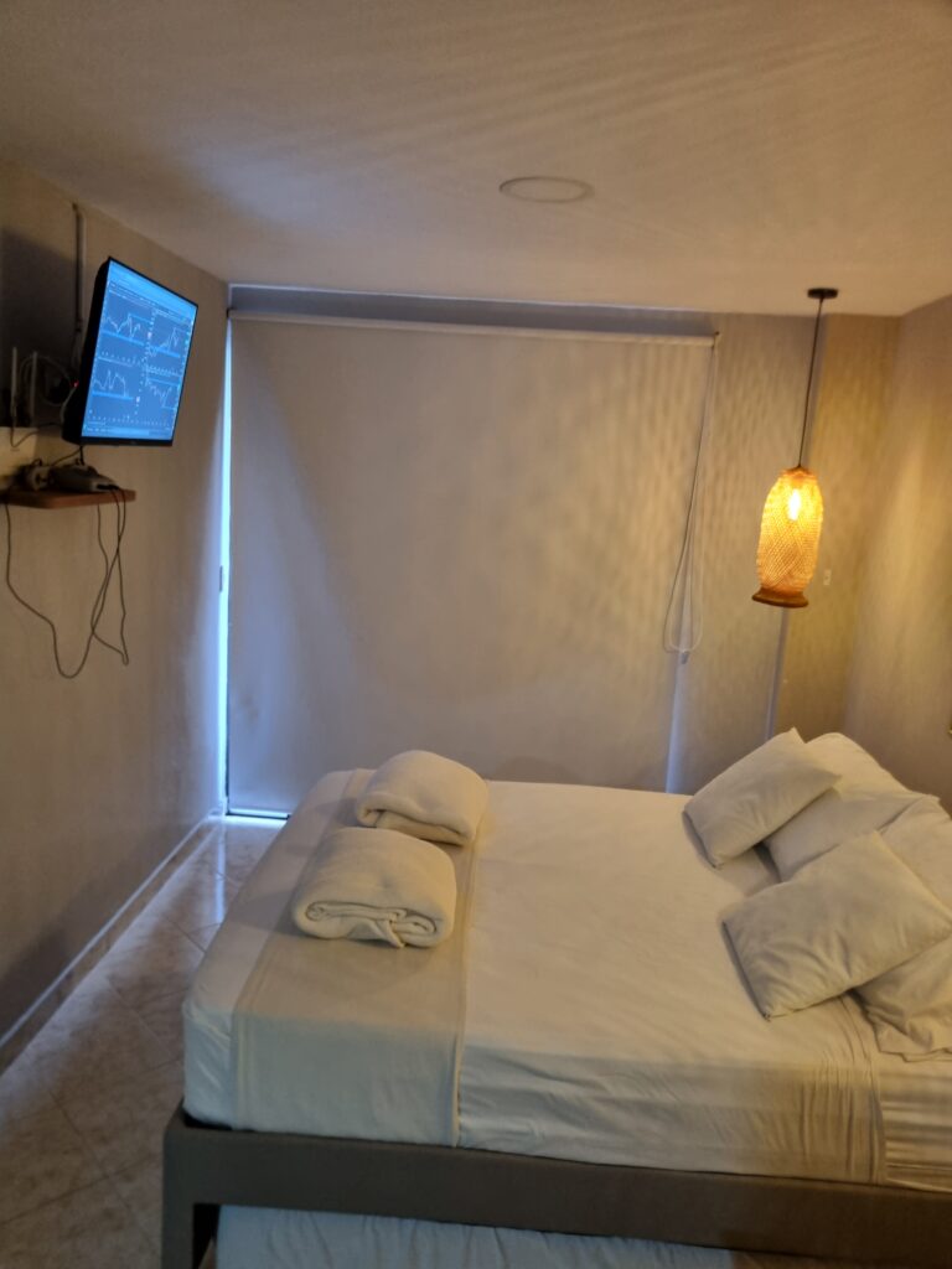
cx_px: 476
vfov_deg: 67.3
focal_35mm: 26
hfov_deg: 53.1
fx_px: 953
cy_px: 634
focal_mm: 5.4
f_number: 1.8
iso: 320
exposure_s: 1/40
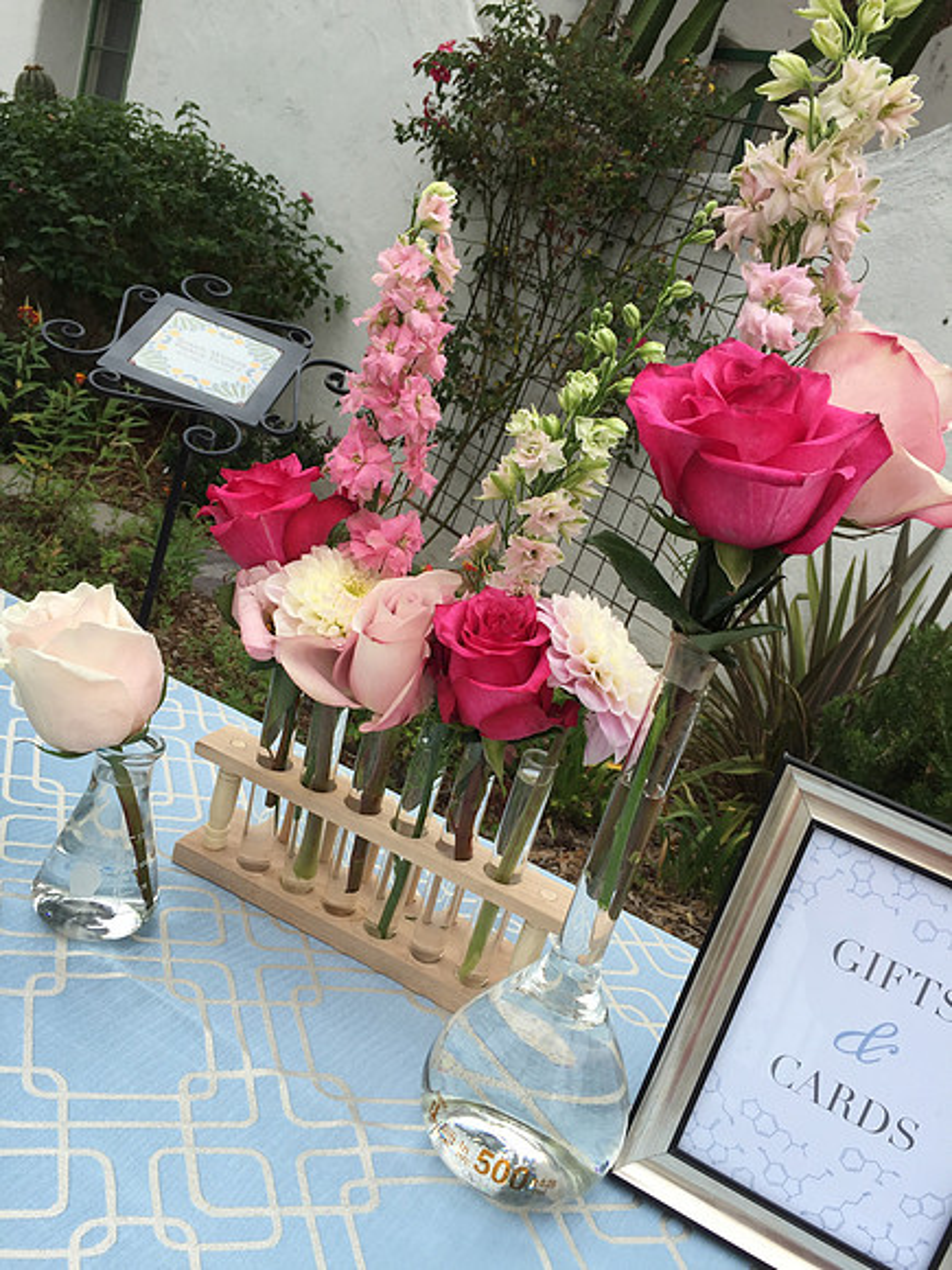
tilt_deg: -19.1
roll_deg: -17.6
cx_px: 476
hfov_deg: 48.2
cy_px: 635
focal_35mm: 29
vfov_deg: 61.7
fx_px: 1063
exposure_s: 1/879
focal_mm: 4.15
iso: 32
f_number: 2.2
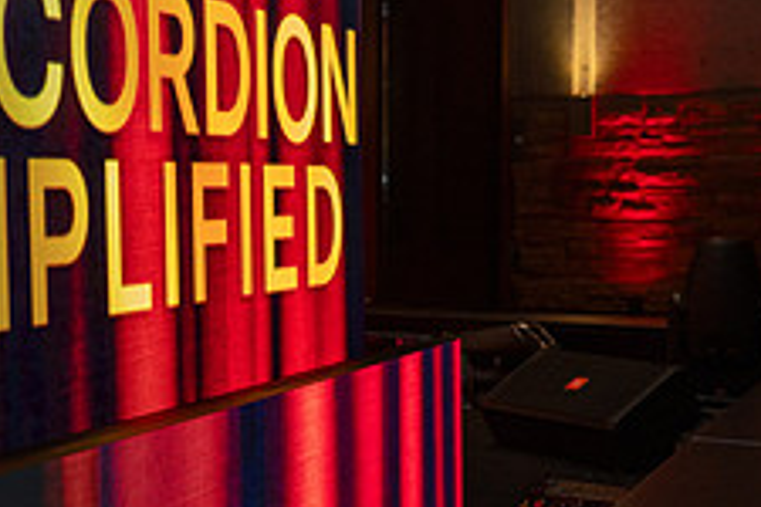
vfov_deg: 21.9
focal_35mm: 62
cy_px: 272
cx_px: 30
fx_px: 1311
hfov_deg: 30.5
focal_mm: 24
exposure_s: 1/100
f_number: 5
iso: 2000
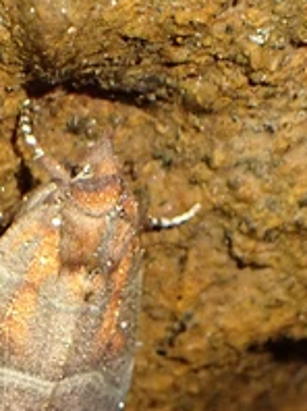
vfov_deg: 17.8
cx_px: 23
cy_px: 639
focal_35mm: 97
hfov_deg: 15.0
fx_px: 1150
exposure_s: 1/125
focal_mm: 5.4
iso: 640
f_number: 3.2
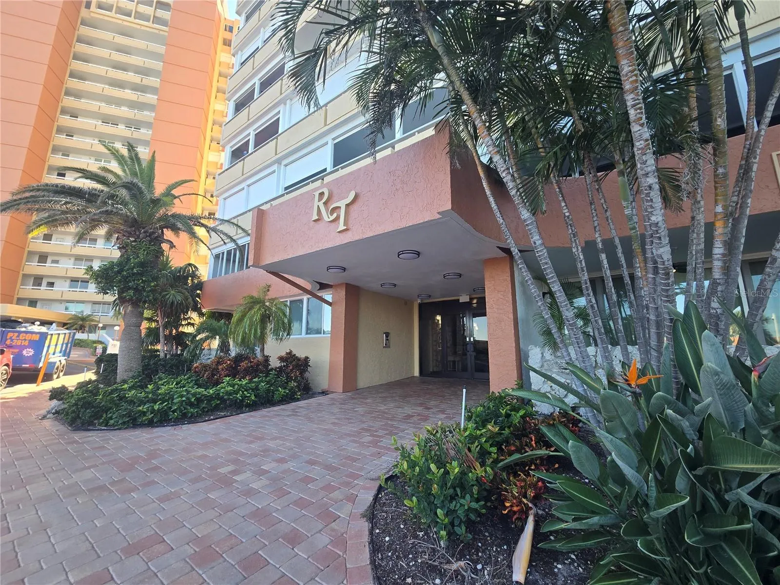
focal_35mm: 13
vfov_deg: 89.9
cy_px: 292
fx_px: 293
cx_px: 390
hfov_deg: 106.2
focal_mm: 2.2
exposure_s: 1/203
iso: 50
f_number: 2.2
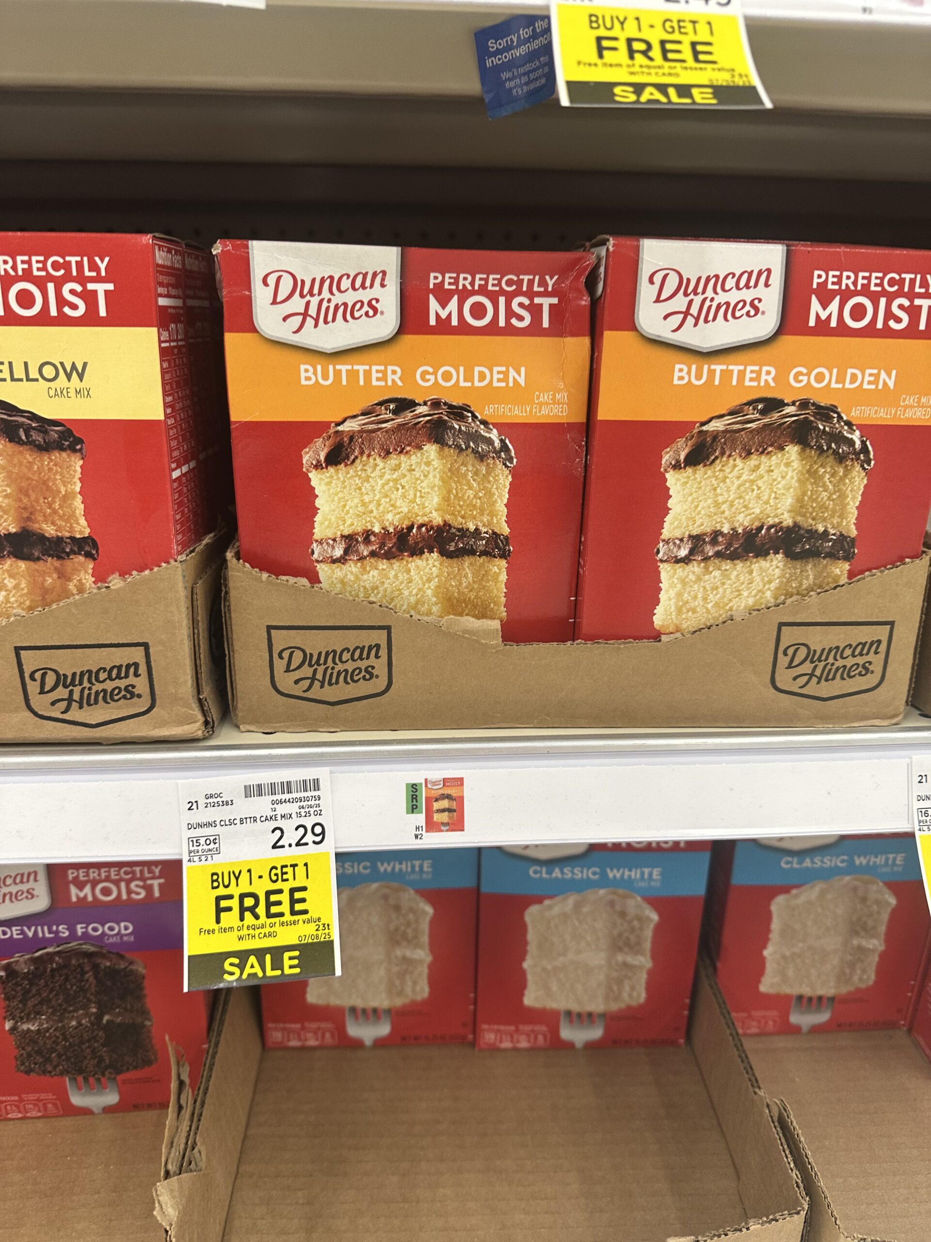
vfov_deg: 71.6
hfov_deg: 56.8
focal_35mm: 24
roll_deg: +0.5
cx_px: 466
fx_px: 861
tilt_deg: -20.7
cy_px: 621
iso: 160
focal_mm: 6.86
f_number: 1.78
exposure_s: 1/61
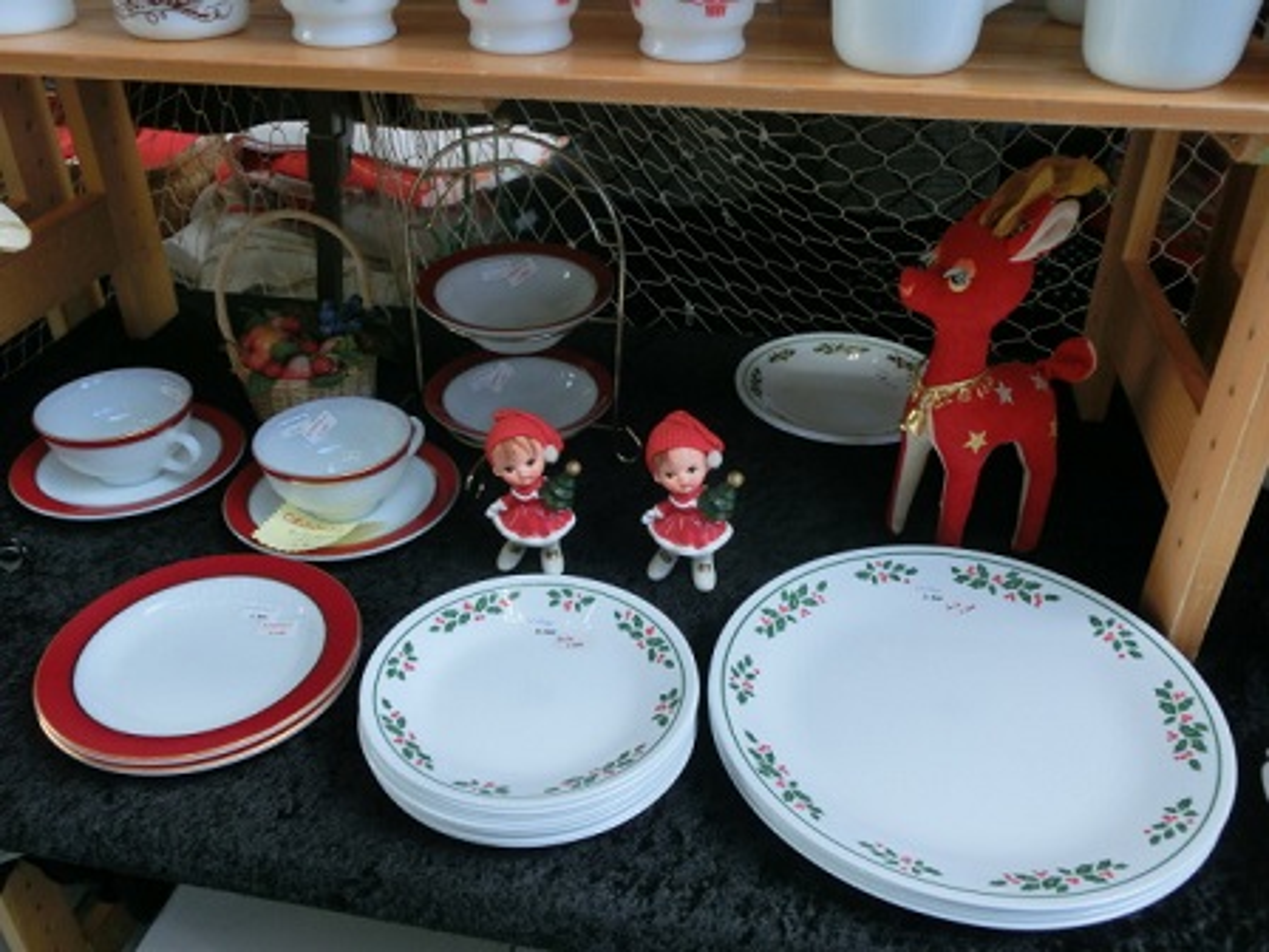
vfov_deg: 46.8
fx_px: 1100
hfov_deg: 60.0
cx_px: 634
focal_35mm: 30
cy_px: 476
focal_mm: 5.36
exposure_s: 1/125
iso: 100
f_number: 3.5
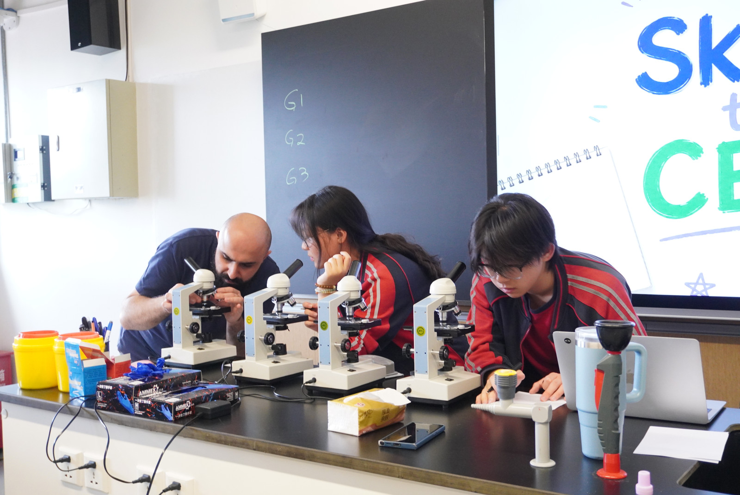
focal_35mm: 40
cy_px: 248
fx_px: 833
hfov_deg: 47.9
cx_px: 370
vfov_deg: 33.1
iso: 2500
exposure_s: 1/125
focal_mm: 27
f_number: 4.5
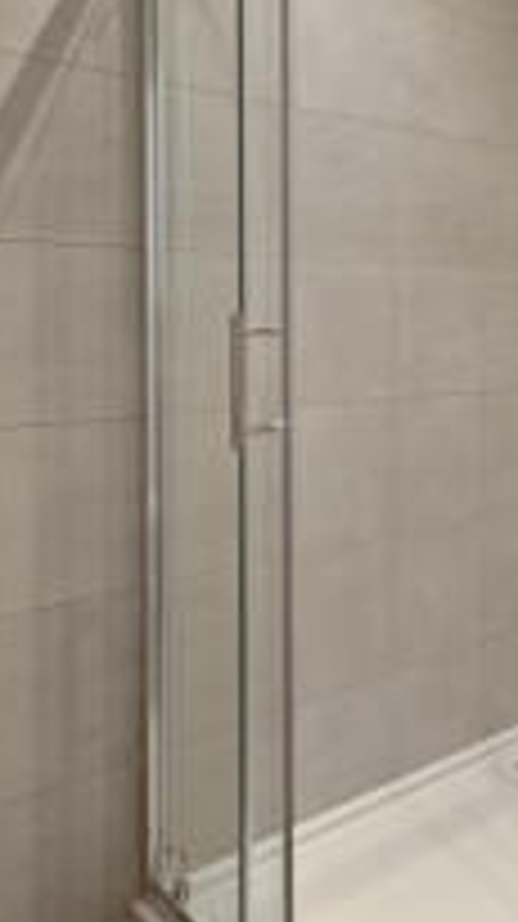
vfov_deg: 57.0
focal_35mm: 34
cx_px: 730
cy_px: 317
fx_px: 832
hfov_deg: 27.0
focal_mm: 14
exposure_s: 1/2
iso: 160
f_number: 5.6
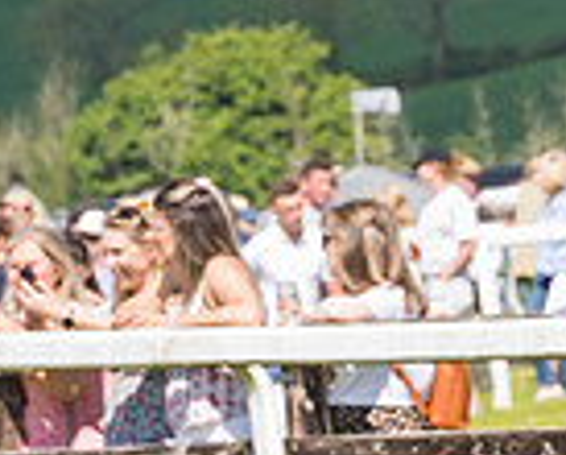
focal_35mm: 654
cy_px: 292
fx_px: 10971
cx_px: -135
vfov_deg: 2.4
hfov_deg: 3.0
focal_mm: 85
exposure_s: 1/1000
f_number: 5
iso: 200
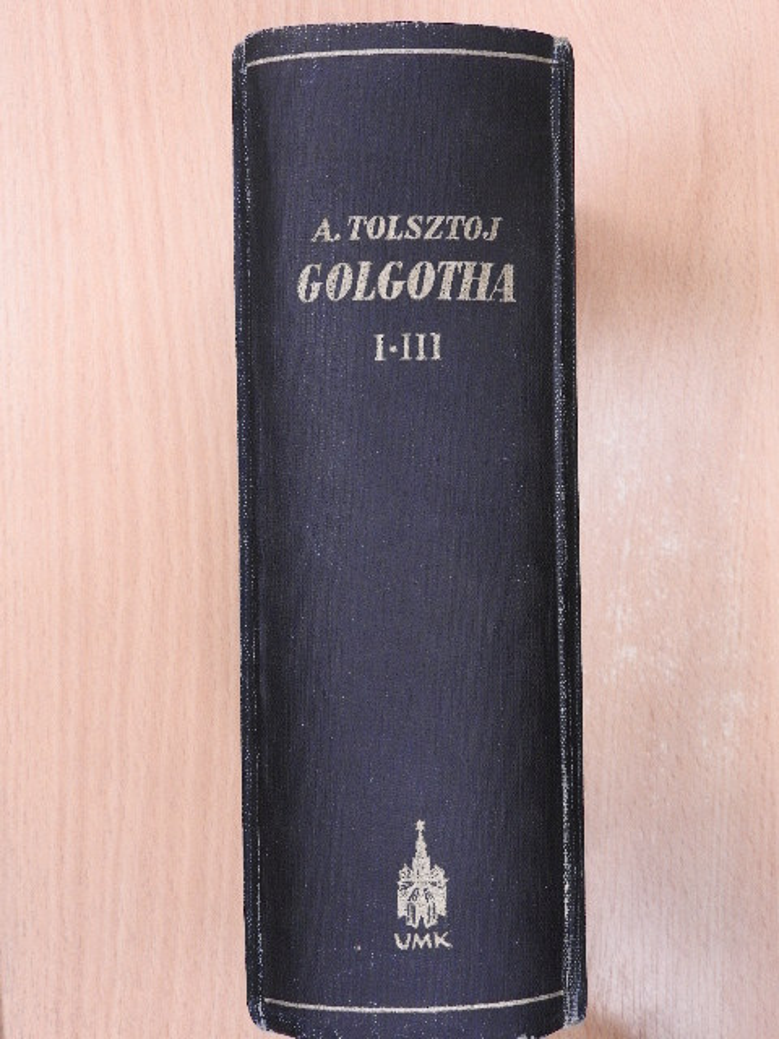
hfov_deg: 29.1
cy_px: 520
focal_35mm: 50
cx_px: 390
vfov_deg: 38.2
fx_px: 1500
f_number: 4
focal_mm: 9
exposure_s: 1/30
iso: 320
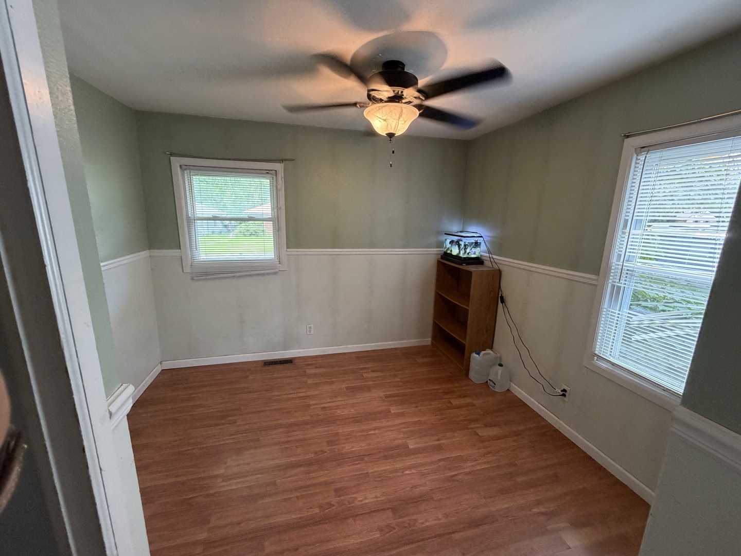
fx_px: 300
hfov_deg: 102.1
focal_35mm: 14
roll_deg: -1.2
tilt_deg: -12.1
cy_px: 278
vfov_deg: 85.7
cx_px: 370
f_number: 2.2
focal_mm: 2.22
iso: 320
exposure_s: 1/60
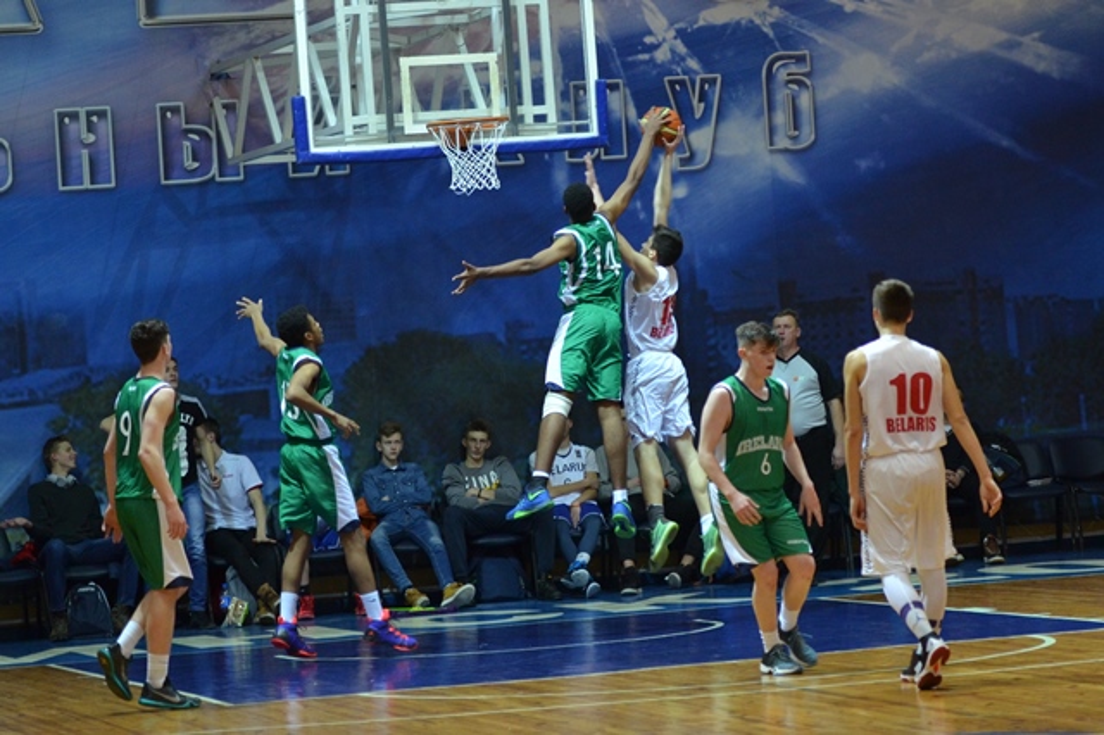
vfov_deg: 11.1
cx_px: 552
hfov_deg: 16.7
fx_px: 3770
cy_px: 368
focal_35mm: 123
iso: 1000
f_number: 2.8
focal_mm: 82
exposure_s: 1/250
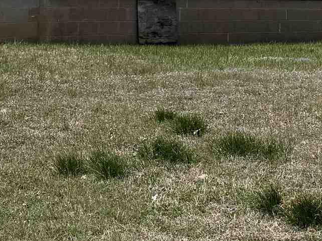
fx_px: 1070
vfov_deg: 12.5
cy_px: -65
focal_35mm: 115
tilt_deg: +3.2
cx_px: 68
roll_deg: -0.3
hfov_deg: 17.0
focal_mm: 6.76
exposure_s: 1/6711
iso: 80
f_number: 1.78
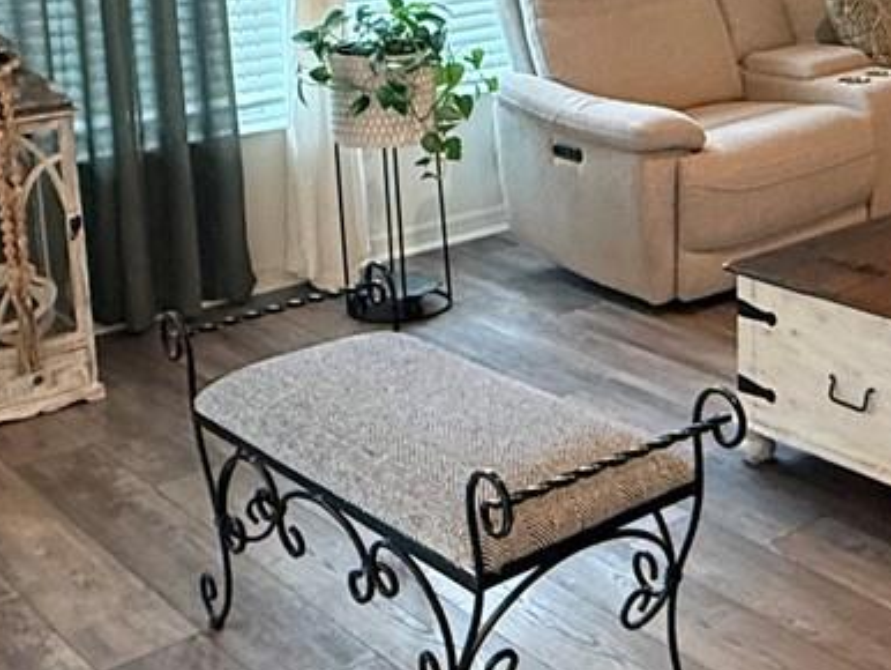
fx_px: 1494
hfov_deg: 32.4
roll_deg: +1.5
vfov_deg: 24.6
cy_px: 74
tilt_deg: -9.4
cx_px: 704
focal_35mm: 58
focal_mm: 2.22
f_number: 2.2
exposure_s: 1/120
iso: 400
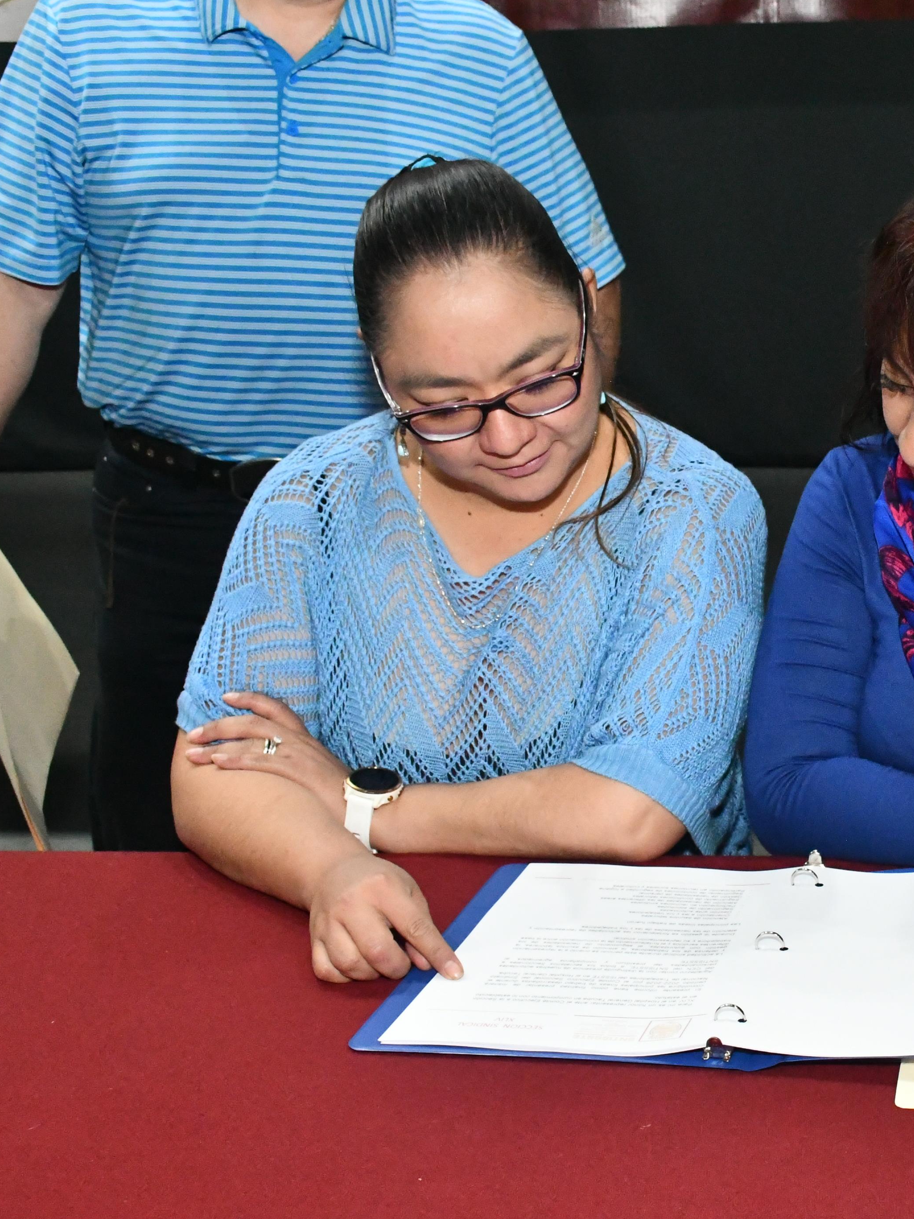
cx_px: 824
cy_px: 608
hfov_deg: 24.5
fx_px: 2042
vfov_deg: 33.2
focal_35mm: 58
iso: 9000
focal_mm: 27
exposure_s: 1/100
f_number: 9
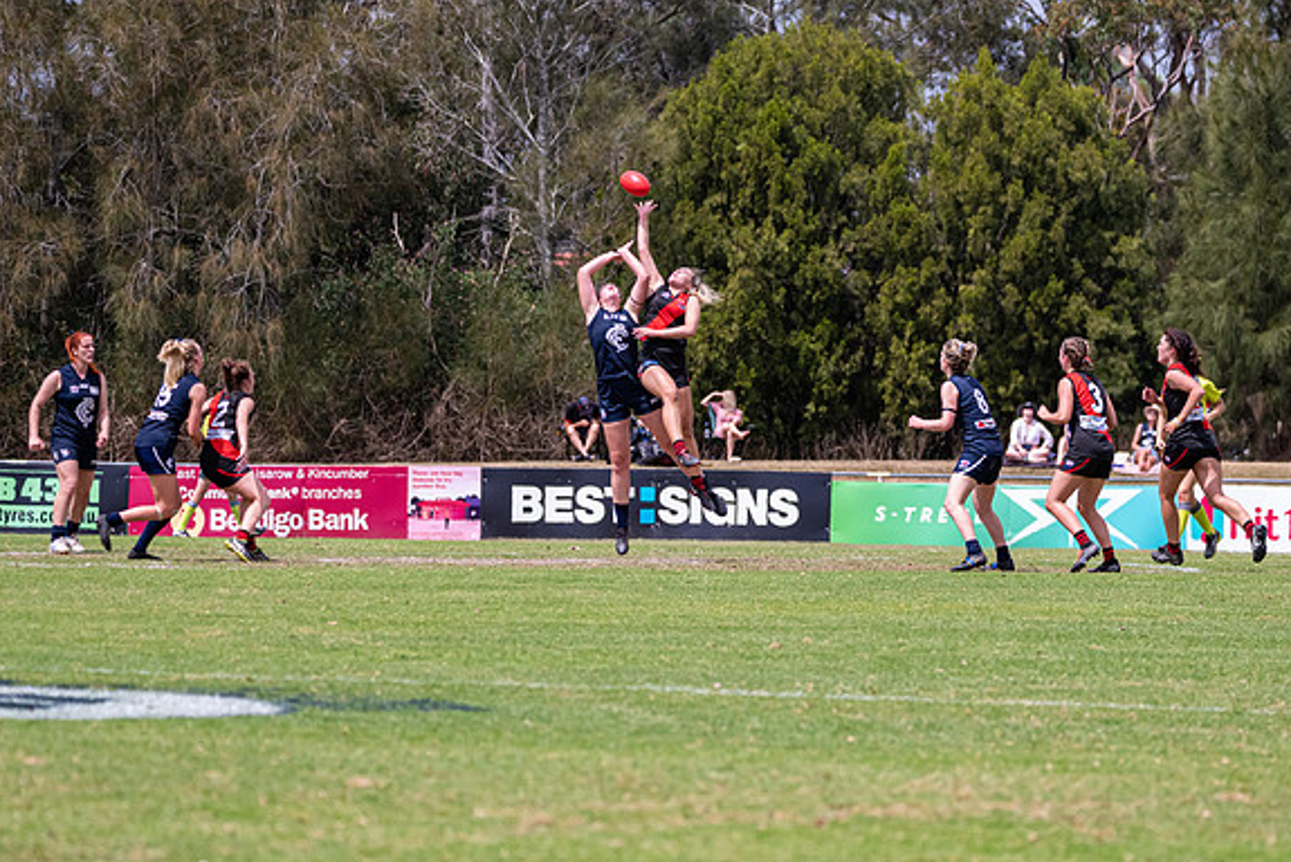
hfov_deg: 7.3
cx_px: 832
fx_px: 10082
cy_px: 445
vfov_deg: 4.9
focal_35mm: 281
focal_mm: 210
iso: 800
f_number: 6.3
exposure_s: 1/4000
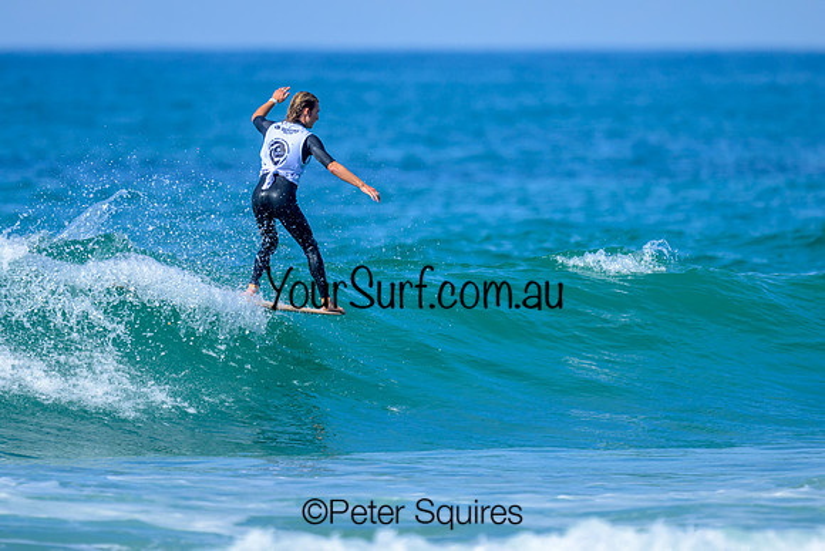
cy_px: 245
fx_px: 25212
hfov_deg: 1.9
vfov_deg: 1.3
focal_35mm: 1100
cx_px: 340
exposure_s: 1/2000
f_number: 6.3
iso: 320
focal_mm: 800
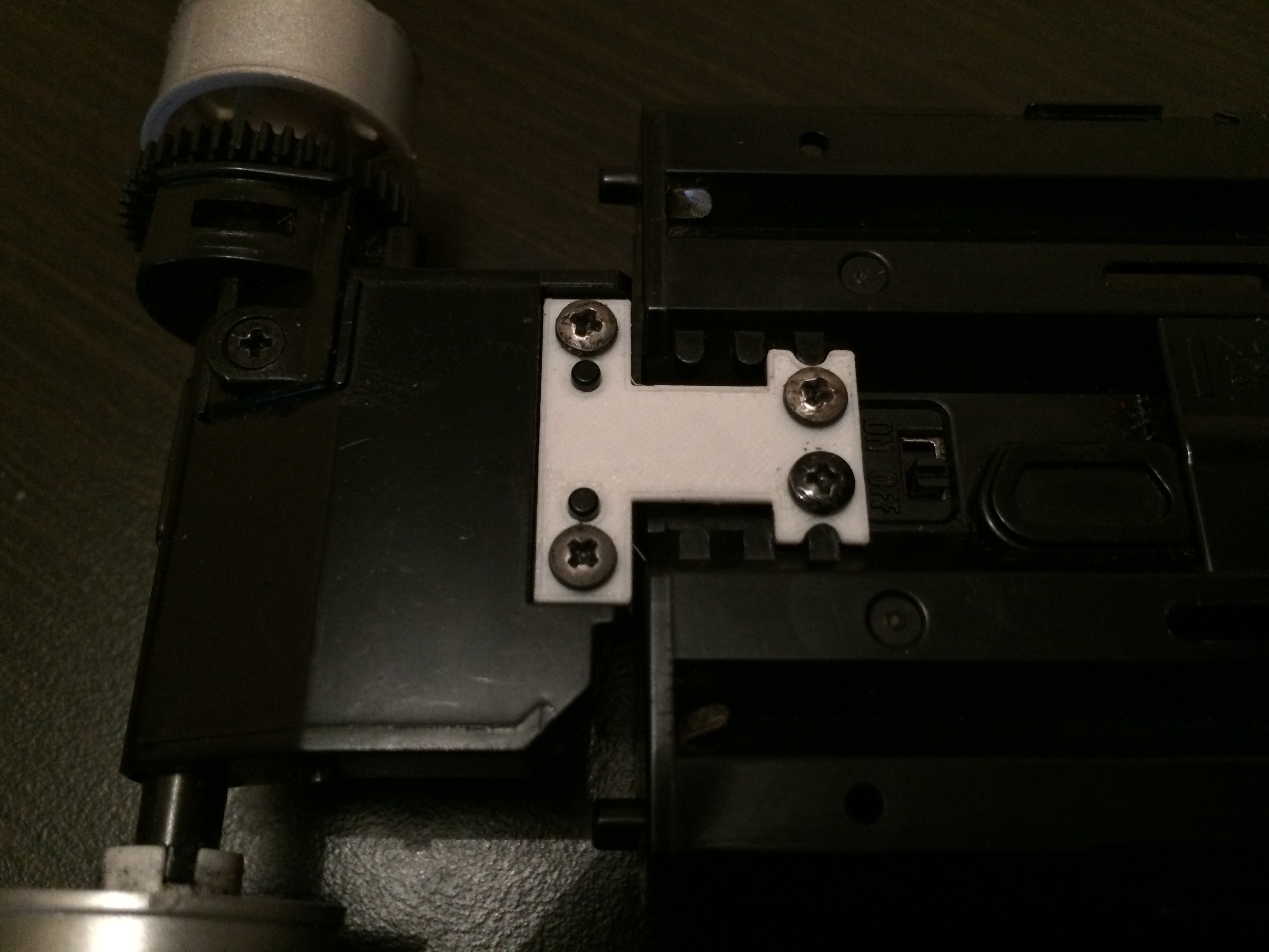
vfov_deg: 48.2
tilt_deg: -69.3
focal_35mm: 29
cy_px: 476
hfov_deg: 61.7
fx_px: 1063
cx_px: 634
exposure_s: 1/20
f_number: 2.2
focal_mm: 4.15
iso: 250
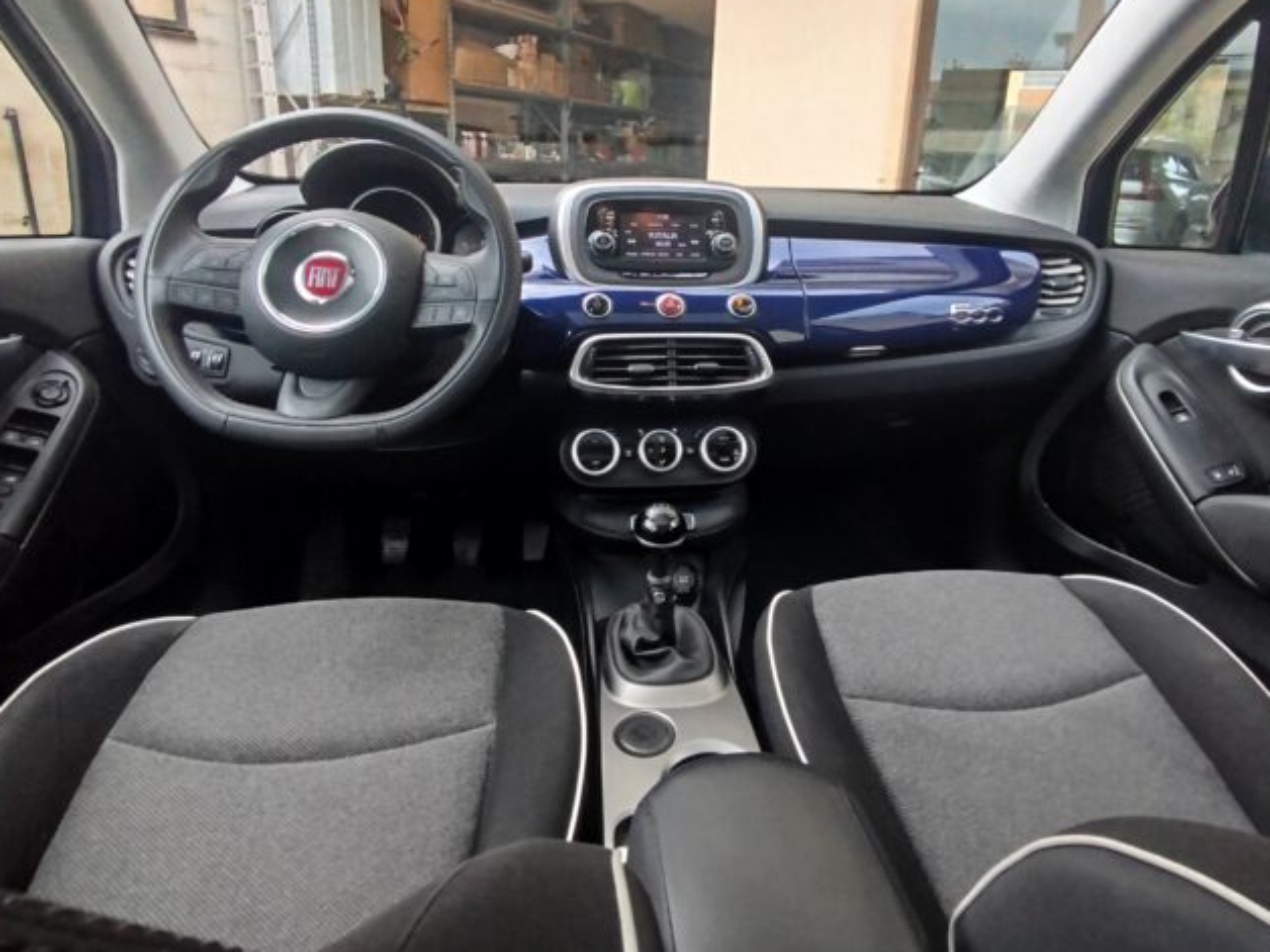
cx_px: 649
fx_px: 697
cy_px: 353
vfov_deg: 67.6
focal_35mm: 19
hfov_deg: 84.7
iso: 100
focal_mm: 1.65
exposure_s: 1/100
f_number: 2.2
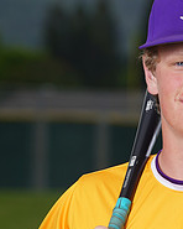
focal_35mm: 588
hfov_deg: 2.6
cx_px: 166
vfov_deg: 3.3
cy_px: 250
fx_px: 3981
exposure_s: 1/250
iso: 100
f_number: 8
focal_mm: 200
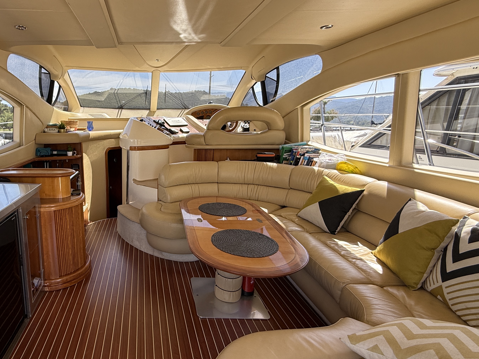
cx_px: 148
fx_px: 291
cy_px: 186
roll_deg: +0.1
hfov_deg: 75.7
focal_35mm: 21
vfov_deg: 63.4
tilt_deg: -11.6
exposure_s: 1/142
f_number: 2.2
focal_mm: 2.22
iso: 64
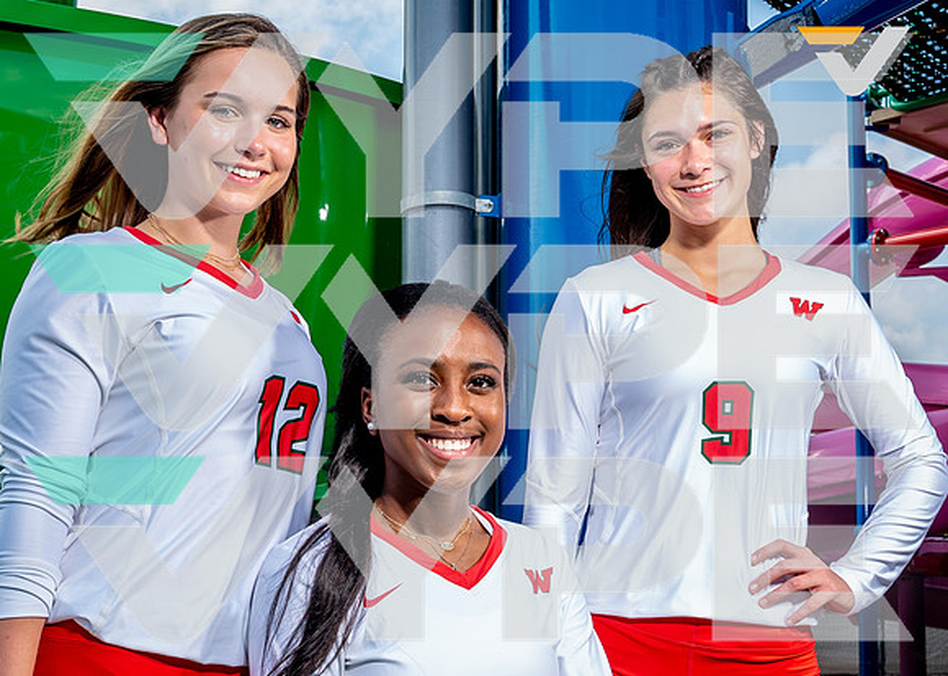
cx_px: 508
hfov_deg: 39.4
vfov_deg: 28.6
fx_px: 1322
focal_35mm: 49
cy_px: 422
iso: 100
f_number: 8
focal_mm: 29
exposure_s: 1/125
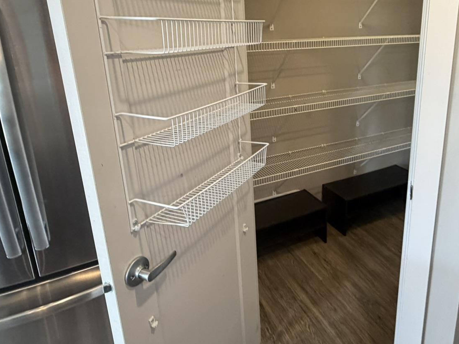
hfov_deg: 66.3
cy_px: 126
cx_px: 288
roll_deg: +0.9
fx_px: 345
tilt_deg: -14.6
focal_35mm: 26
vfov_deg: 52.4
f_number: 2.2
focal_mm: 2.22
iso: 320
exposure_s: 1/60
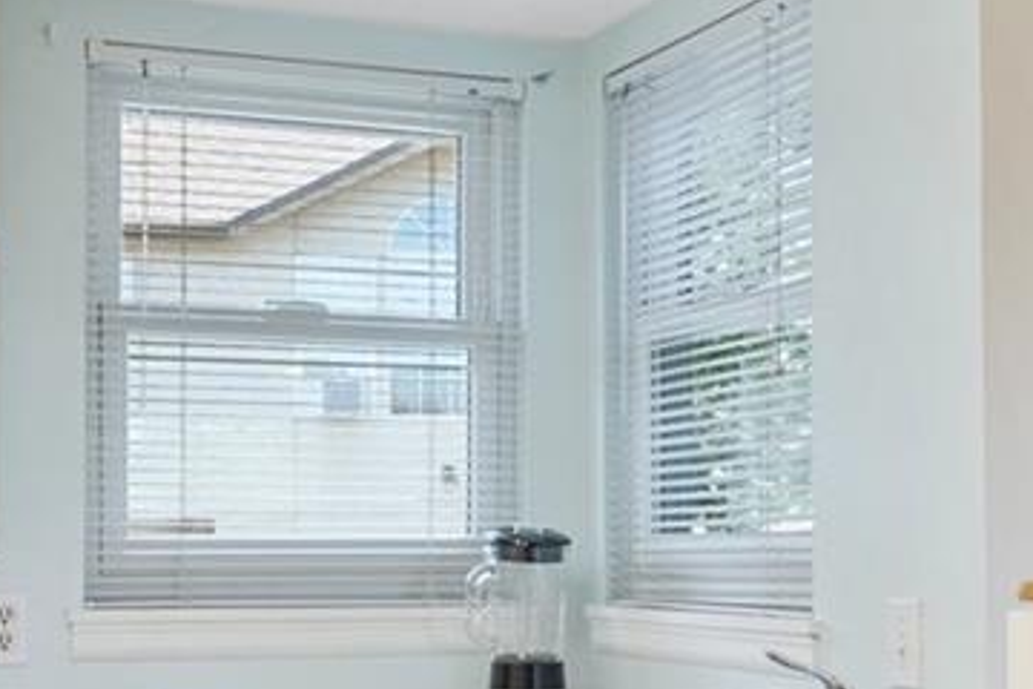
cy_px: 563
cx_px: 657
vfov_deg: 18.7
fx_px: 2066
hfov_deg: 28.0
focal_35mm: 72
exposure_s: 1/6
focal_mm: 16
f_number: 6.7
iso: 100
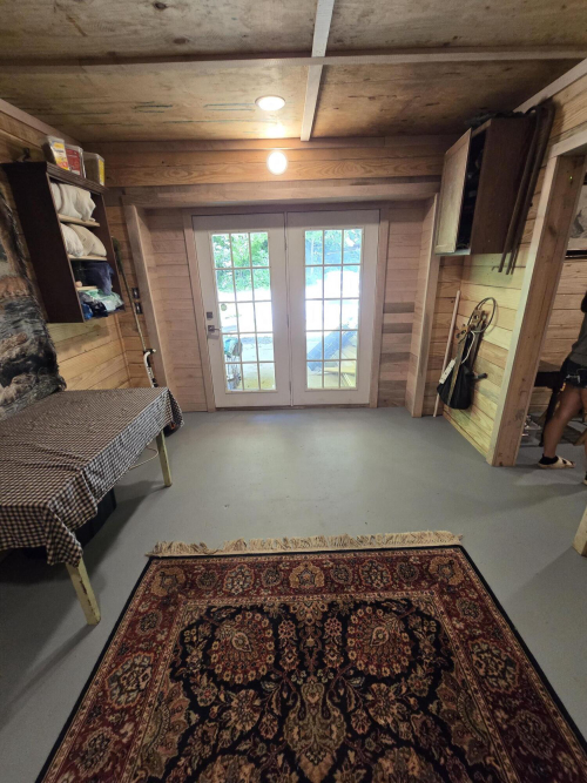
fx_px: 294
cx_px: 294
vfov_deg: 106.2
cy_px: 392
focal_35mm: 13
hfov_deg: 89.9
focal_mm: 2.2
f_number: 2.2
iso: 320
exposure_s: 1/60
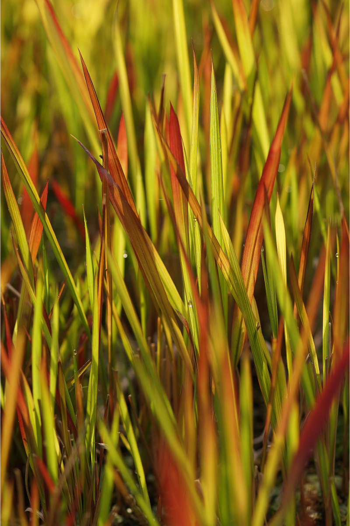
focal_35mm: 150
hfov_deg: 9.1
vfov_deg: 13.7
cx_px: 175
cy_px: 263
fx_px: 2187
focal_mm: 100
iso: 100
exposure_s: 1/400
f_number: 3.2
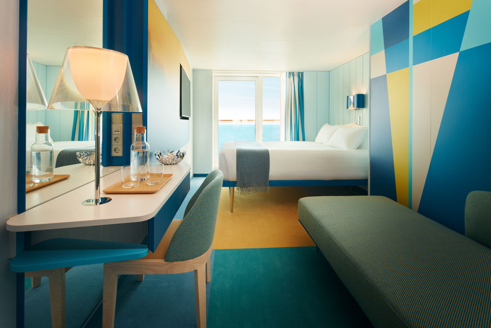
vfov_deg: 70.5
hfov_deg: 93.2
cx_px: 246
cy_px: 164
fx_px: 232
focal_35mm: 17
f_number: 11
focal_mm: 17
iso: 100
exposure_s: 1/3
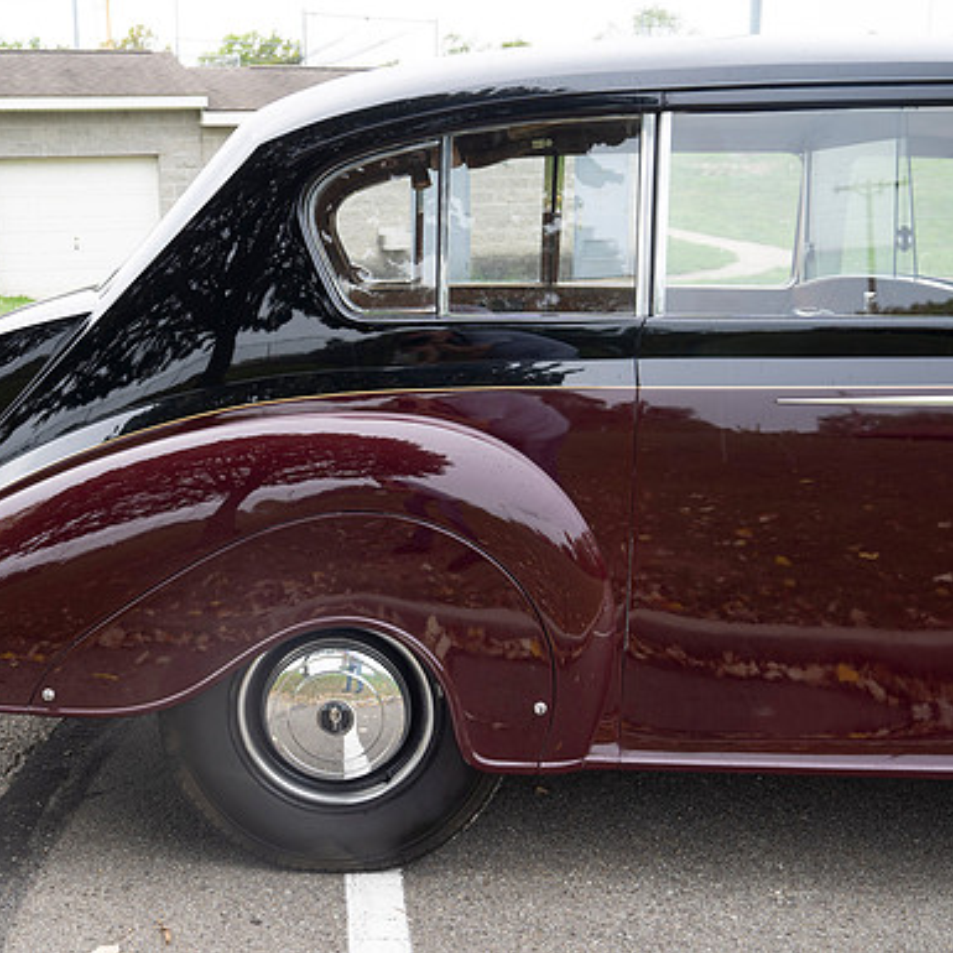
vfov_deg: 40.9
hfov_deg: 40.4
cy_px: 476
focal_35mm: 41
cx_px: 309
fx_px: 1277
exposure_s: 1/100
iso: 200
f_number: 5.6
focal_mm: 32
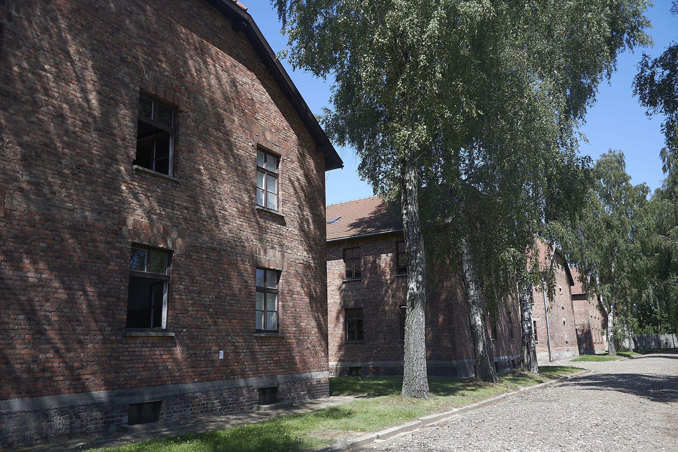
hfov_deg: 67.4
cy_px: 226
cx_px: 339
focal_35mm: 27
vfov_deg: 47.9
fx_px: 508
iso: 100
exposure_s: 1/250
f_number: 3.5
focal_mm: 18
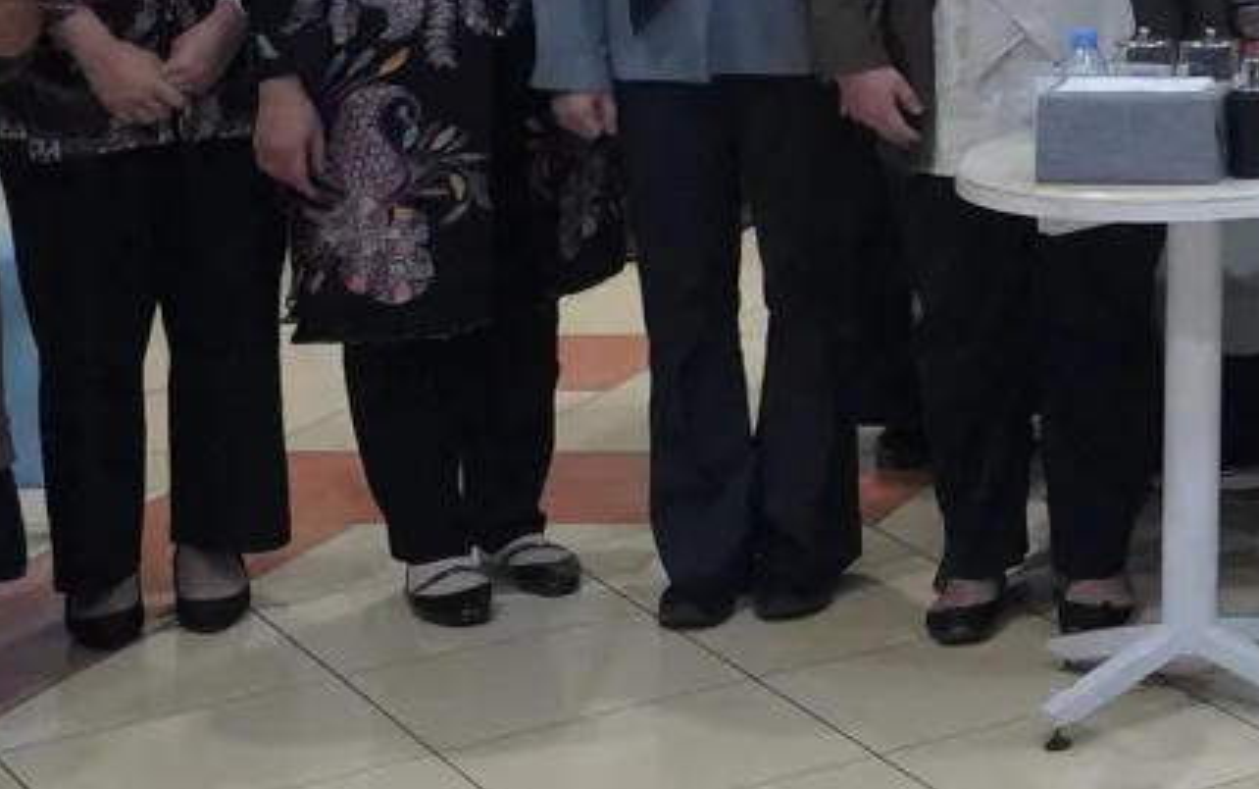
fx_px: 3605
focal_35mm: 105
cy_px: -322
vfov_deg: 12.0
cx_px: 2321
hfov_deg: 16.4
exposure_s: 1/100
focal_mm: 23
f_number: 5.6
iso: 12800
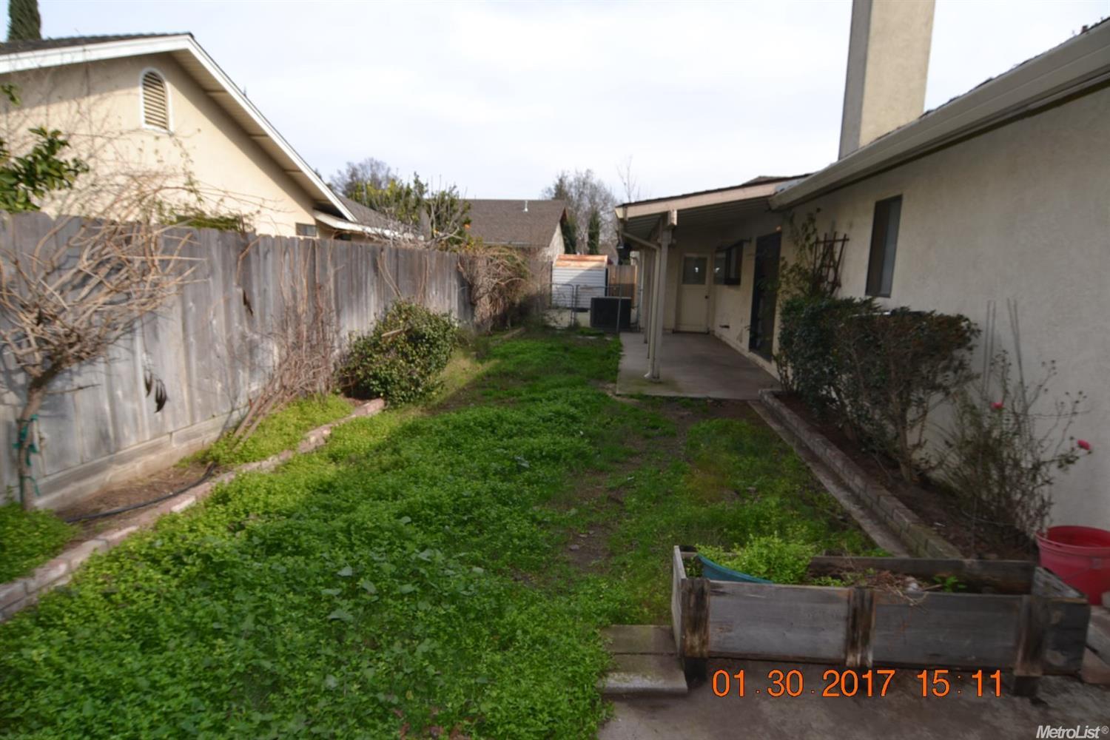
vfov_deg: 67.4
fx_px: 555
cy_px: 370
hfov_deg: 90.0
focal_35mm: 18
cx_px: 555
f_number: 6.3
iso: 100
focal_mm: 12
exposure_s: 1/160
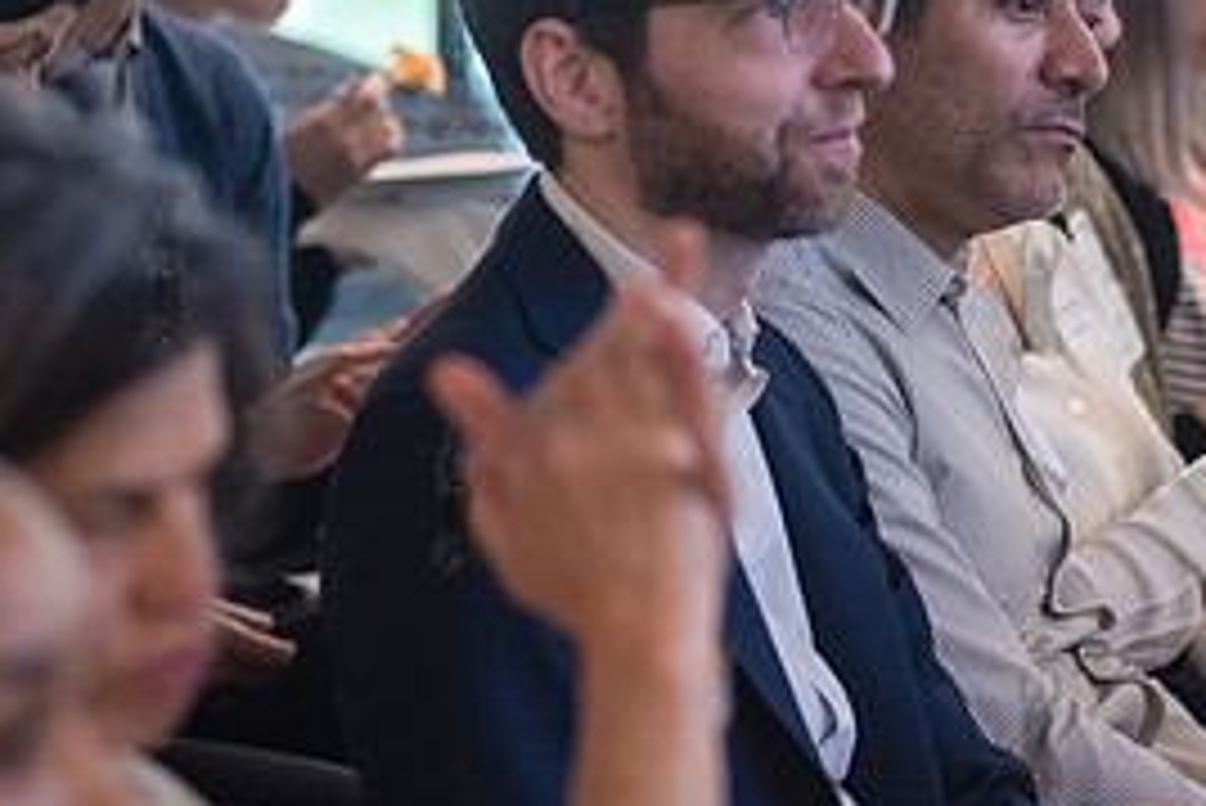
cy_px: 277
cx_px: 1035
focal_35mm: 227
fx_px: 7608
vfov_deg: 6.1
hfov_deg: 9.0
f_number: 3.5
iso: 2000
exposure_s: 1/200
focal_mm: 105
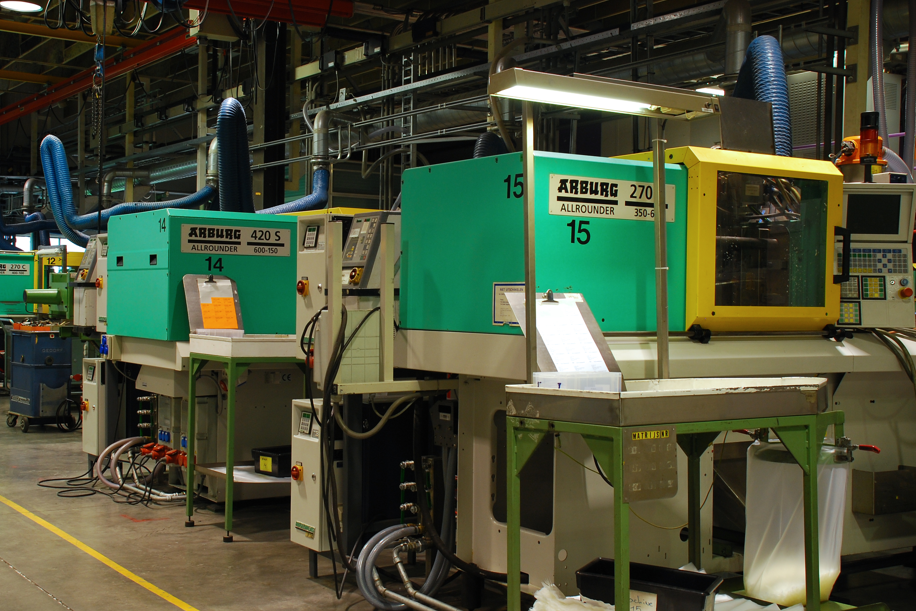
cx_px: 417
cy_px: 302
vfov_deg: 30.5
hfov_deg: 44.5
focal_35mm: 44
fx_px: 1120
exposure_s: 1/4
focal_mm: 24
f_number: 8
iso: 200
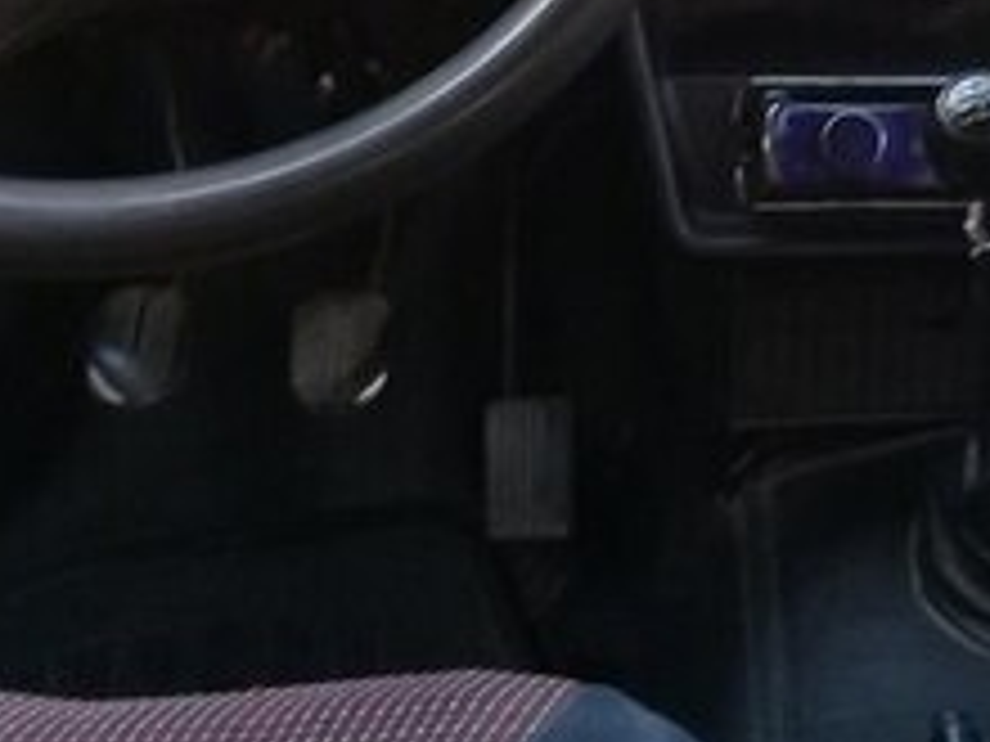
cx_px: 864
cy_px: -344
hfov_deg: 20.7
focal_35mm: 93
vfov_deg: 14.8
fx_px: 2660
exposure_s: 1/33
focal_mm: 3.3
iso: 50
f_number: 2.2
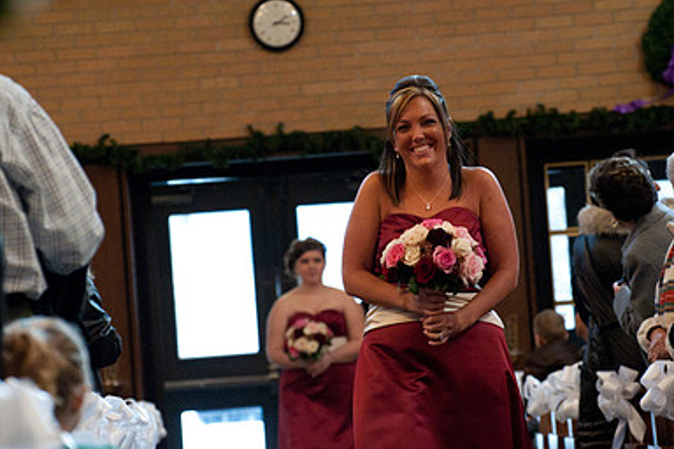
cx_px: 388
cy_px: 219
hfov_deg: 8.8
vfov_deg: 5.9
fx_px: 4381
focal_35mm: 234
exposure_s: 1/80
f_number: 6.3
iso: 5000
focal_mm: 155
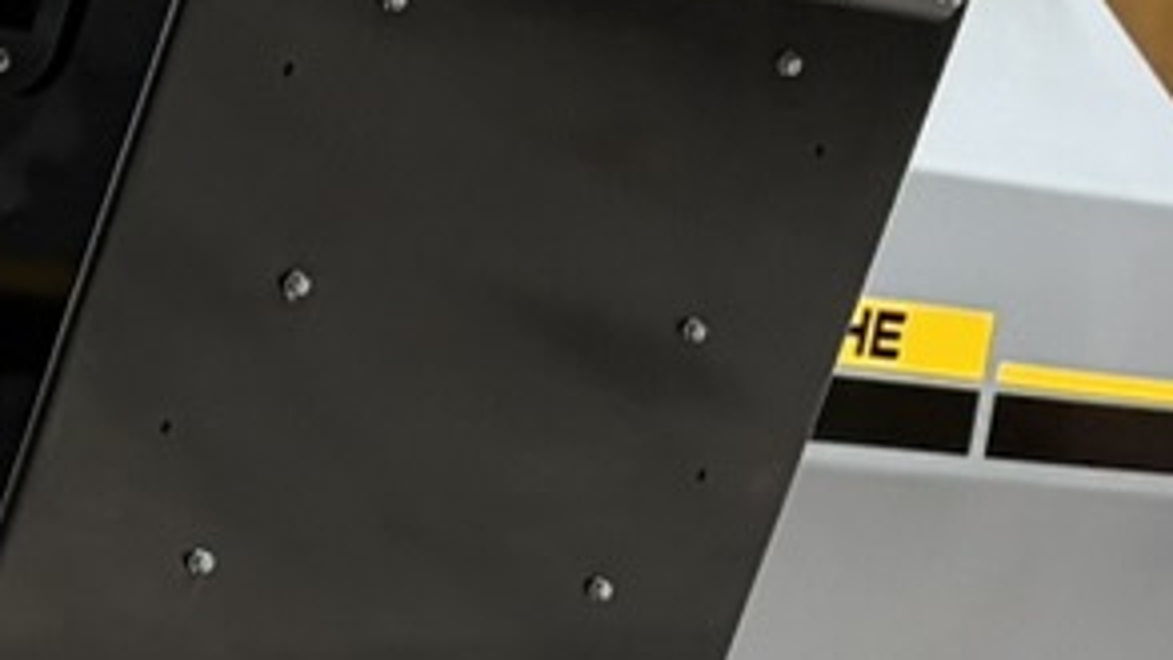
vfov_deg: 6.0
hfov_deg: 9.7
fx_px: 6160
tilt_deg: -3.6
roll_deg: -0.2
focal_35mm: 198
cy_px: 1132
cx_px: -1601
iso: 160
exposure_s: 1/60
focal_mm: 5.96
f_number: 1.6
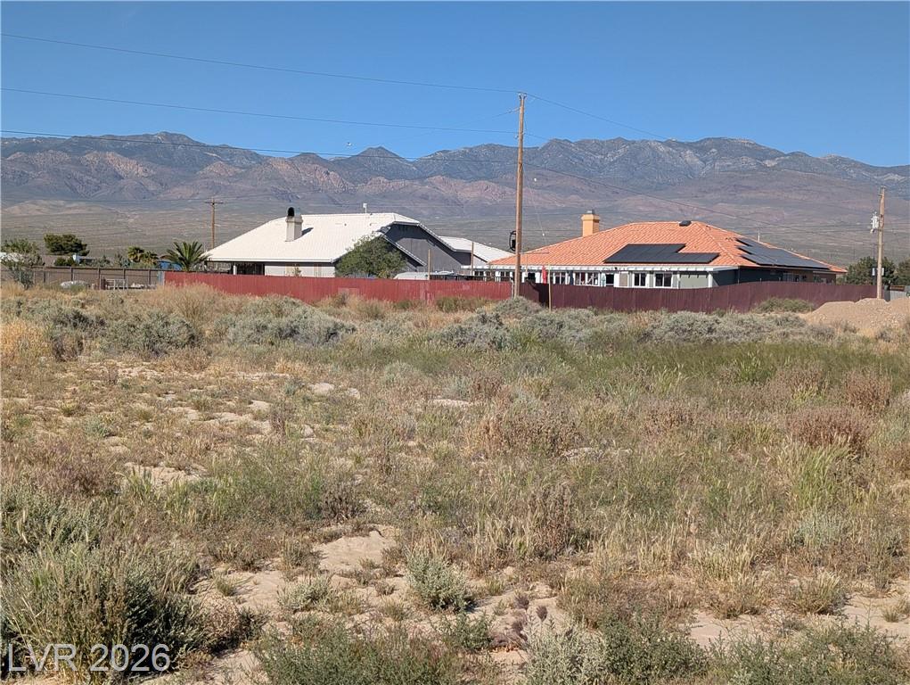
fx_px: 1289
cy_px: 342
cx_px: 455
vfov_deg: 29.7
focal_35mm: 49
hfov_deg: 38.9
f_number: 1.68
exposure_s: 1/2160
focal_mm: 6.9
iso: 21
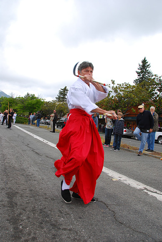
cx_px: 81
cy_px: 121
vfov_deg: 67.3
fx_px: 182
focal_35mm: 27
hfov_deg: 48.0
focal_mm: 18
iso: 250
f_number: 9.5
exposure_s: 1/180
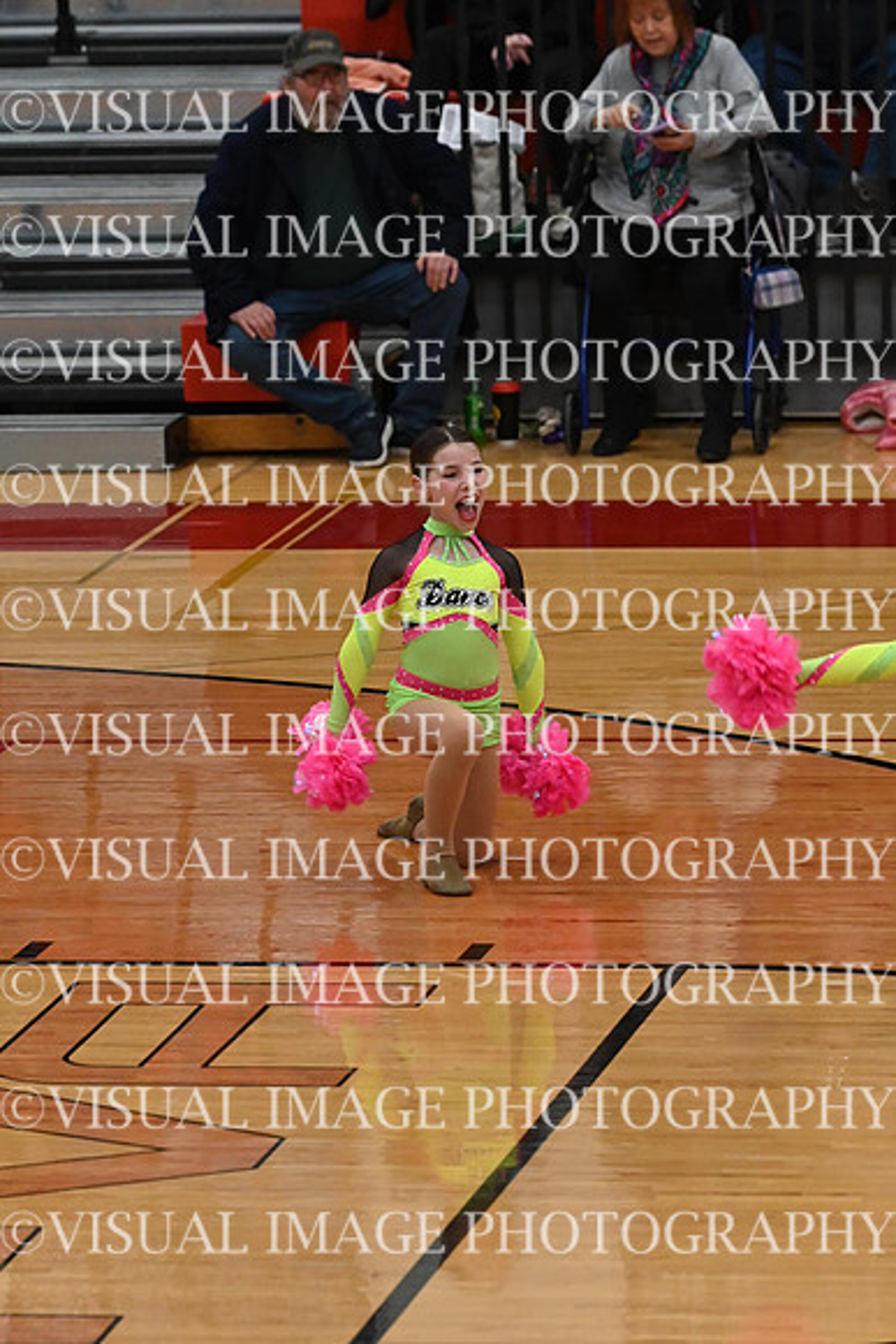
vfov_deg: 8.1
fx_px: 9514
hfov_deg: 5.4
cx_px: 448
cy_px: 672
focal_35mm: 255
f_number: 4
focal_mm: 170
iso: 5000
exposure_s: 1/400
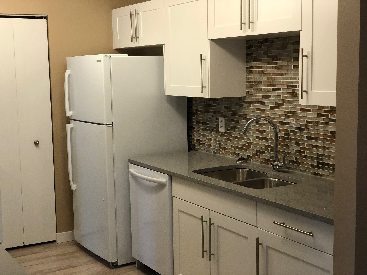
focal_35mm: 52
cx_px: 184
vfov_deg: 28.0
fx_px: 551
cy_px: 138
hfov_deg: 36.8
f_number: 2.4
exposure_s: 1/60
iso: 80
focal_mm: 6
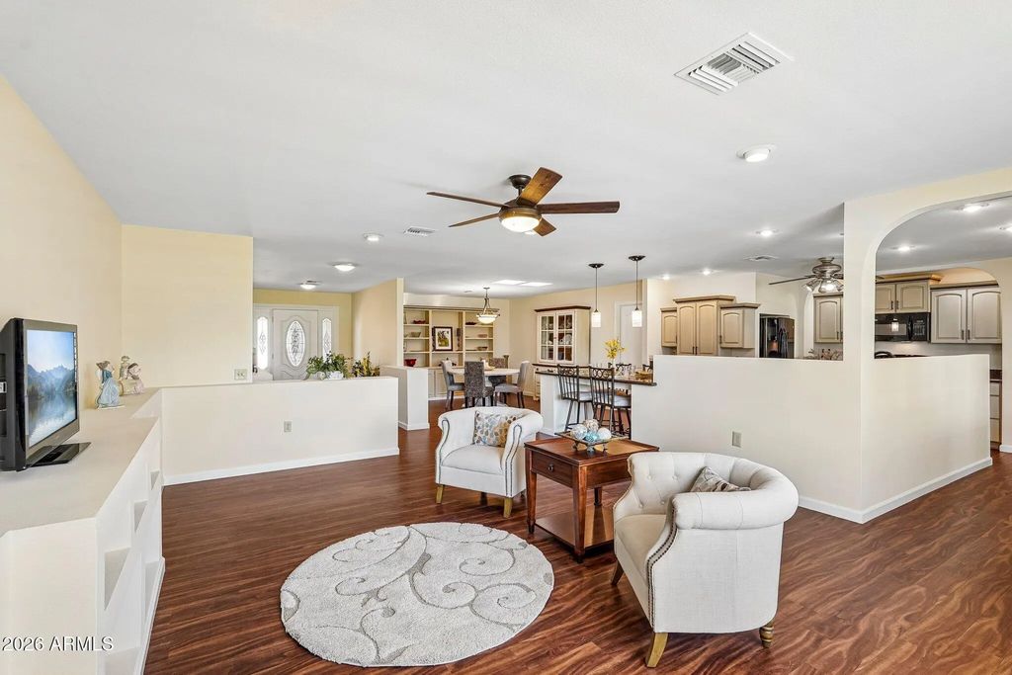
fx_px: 478
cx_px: 506
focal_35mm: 17
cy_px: 338
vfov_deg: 70.5
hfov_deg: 93.3
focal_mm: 17
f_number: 8
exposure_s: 1/25
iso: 400
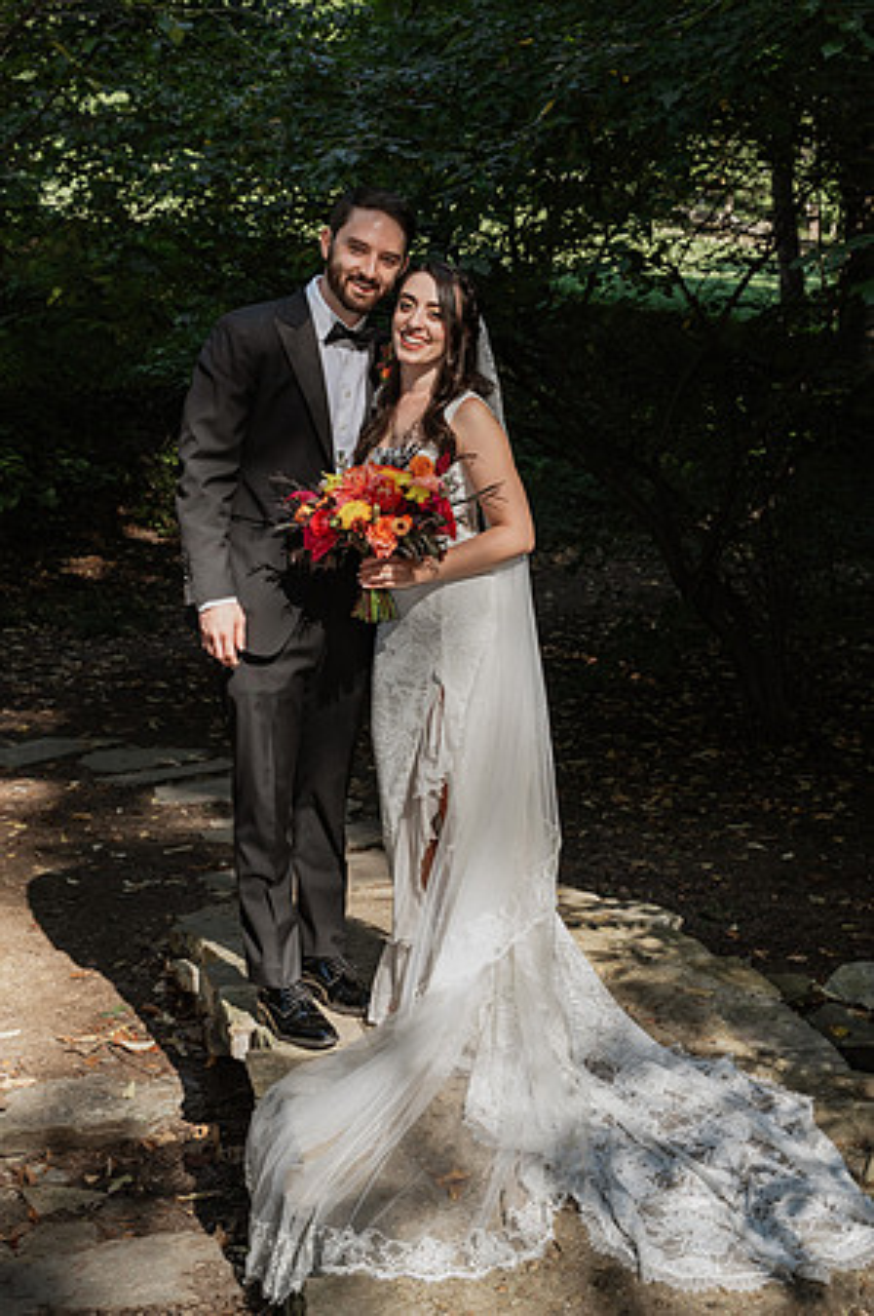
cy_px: 658
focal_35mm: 47
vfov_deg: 42.0
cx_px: 437
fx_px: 1715
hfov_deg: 28.6
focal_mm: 47
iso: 640
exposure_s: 1/500
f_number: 6.3
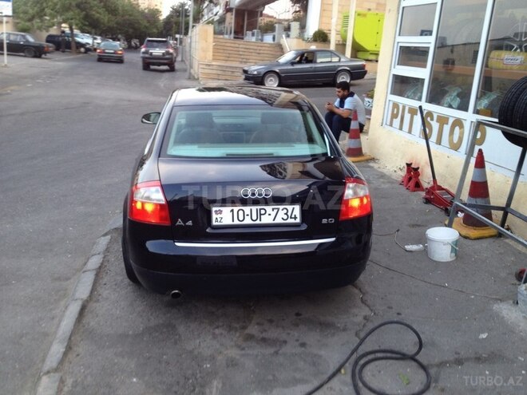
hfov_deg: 52.6
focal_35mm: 35
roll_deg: -4.3
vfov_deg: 40.7
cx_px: 264
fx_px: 533
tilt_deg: -15.0
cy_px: 198
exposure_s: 1/60
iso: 50
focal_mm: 4.28
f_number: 2.4
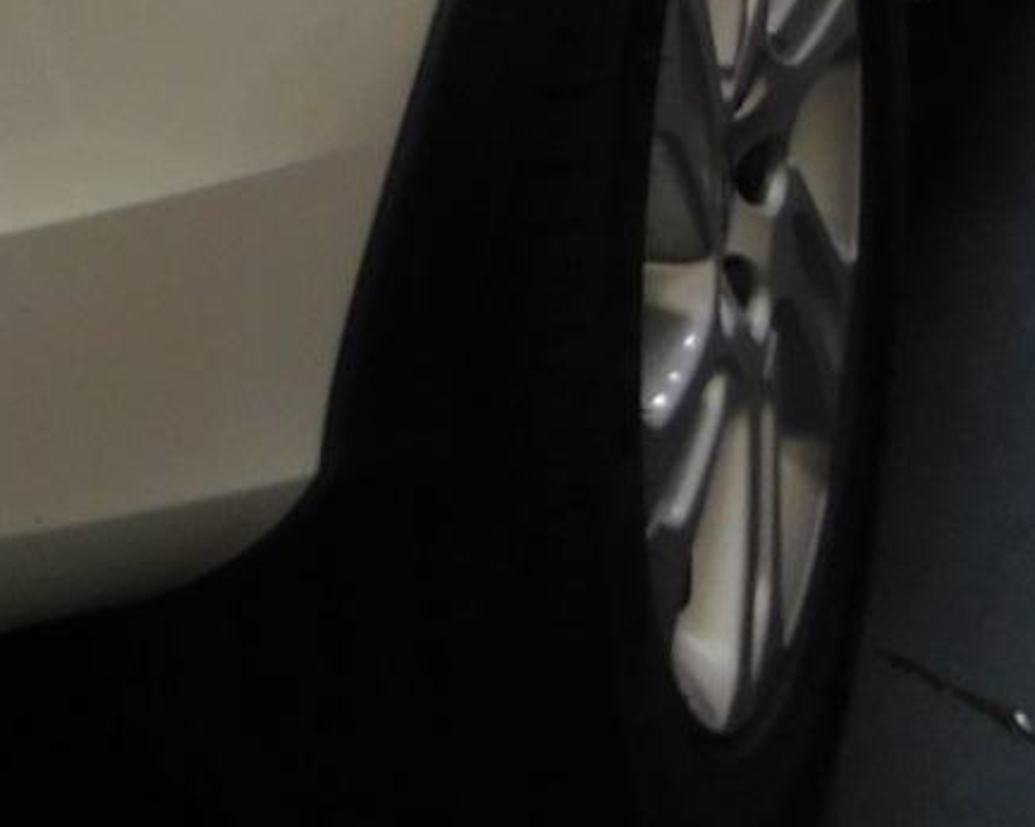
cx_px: -409
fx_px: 2541
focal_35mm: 83
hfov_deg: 20.5
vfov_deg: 16.0
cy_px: -605
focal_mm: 4
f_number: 3
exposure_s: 1/30
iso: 160
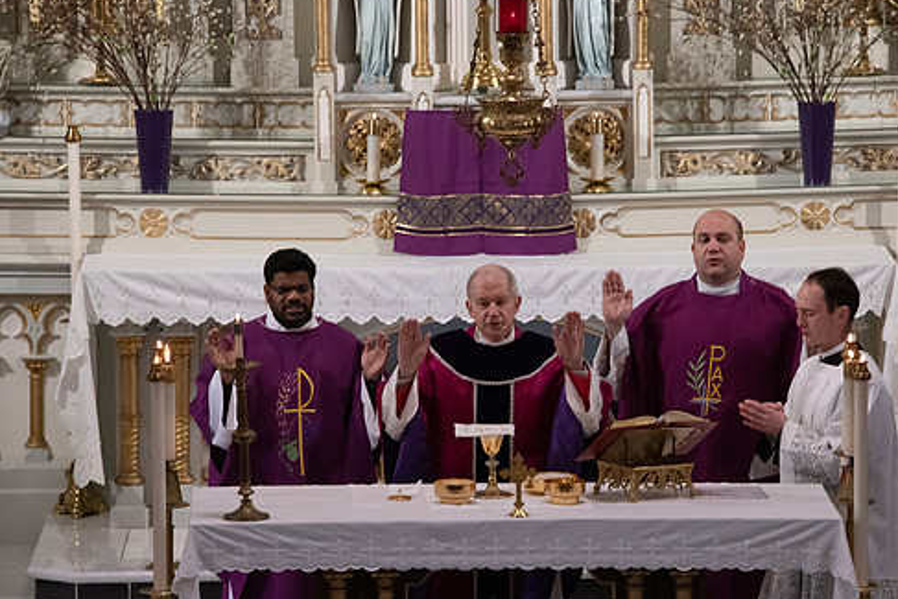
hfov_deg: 7.5
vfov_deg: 5.0
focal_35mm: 274
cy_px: 344
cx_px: 474
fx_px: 6836
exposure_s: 1/100
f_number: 9
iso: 4000
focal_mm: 230
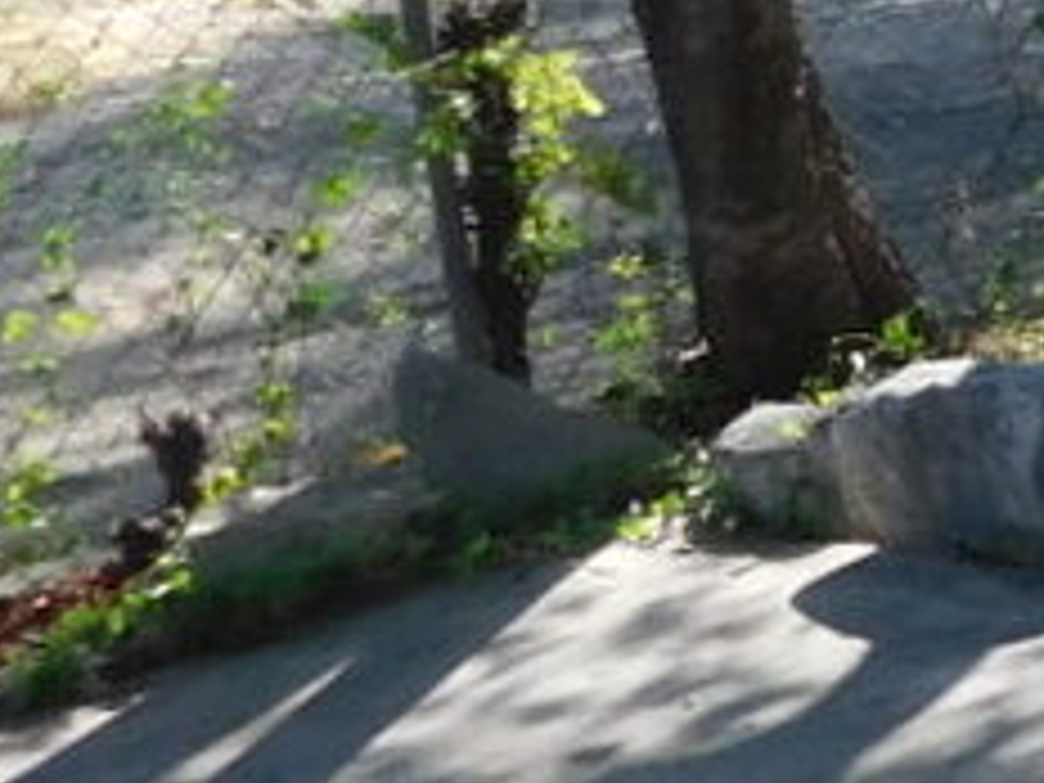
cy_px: -99
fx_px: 4313
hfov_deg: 10.9
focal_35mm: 143
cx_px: 2776
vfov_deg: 10.2
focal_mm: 4
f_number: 3
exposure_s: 1/640
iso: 125
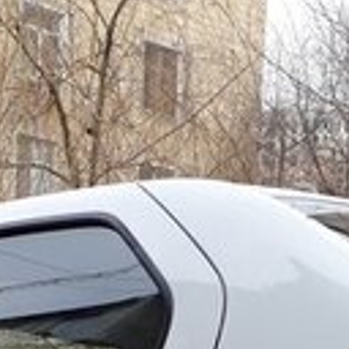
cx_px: -93
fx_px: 1403
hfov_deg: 13.7
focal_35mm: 123
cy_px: 656
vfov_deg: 12.7
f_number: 1.9
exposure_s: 1/469
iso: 40
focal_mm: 3.6
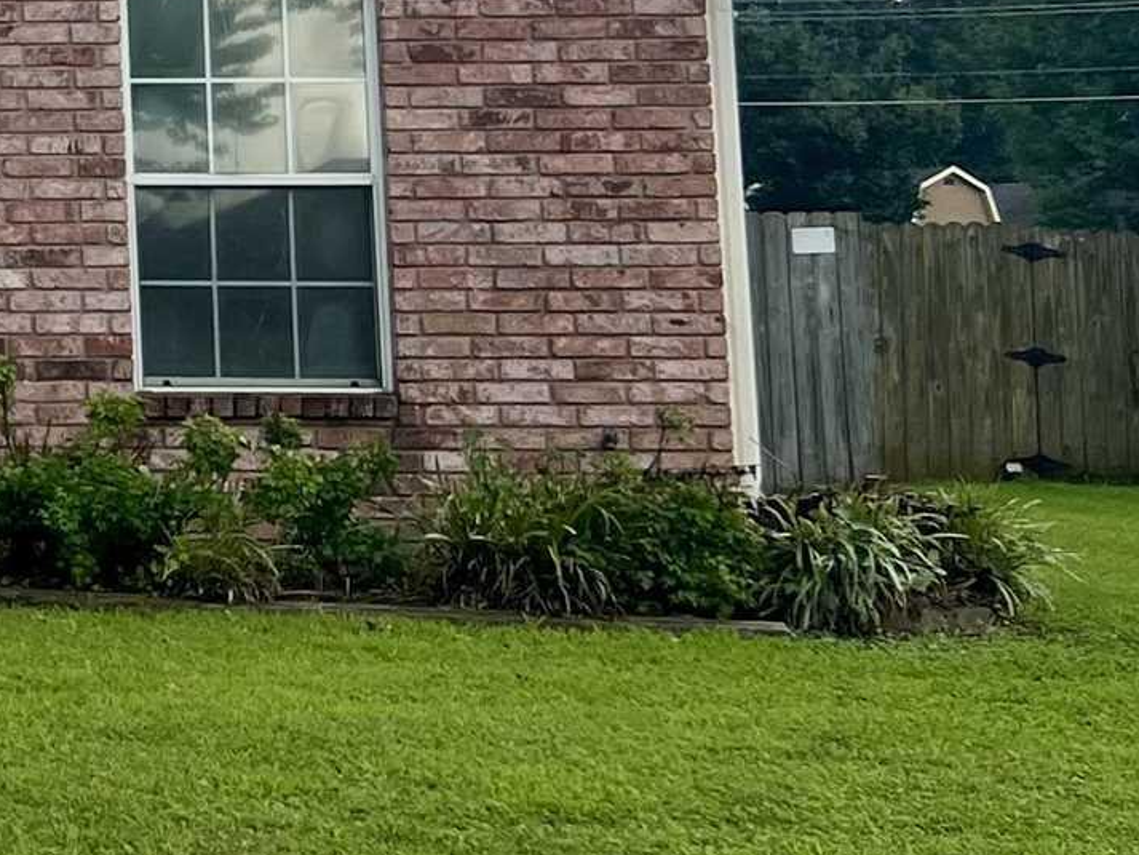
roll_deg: +0.6
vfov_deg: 13.0
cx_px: -1236
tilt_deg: +6.8
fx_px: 3686
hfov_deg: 14.3
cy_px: -69
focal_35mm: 112
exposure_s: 1/2208
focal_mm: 5.7
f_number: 1.5
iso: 50
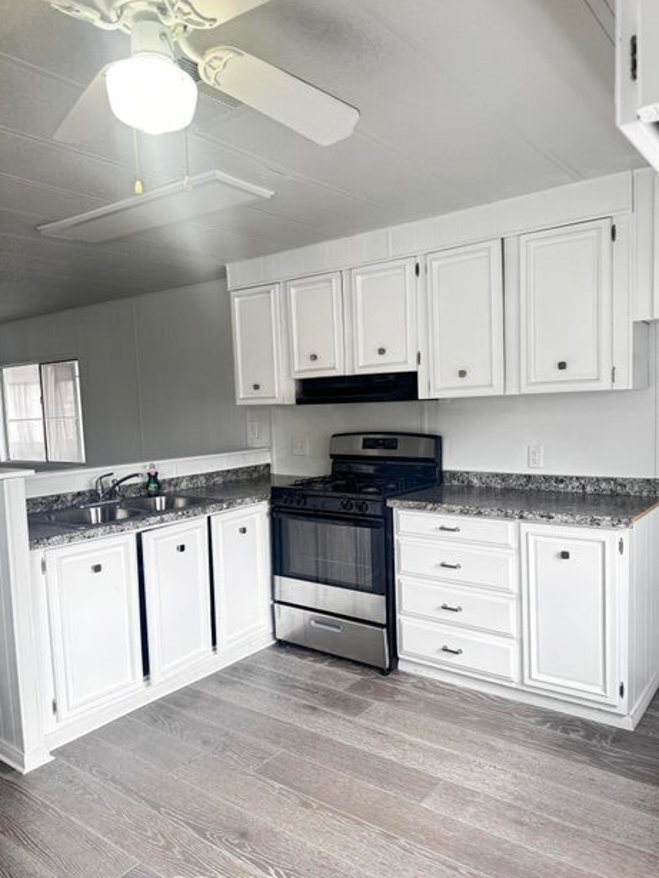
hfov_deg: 54.9
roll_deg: +2.4
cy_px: 452
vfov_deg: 69.4
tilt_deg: -5.4
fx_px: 634
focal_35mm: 25
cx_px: 339
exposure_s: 1/85
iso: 200
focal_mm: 6.76
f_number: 1.78
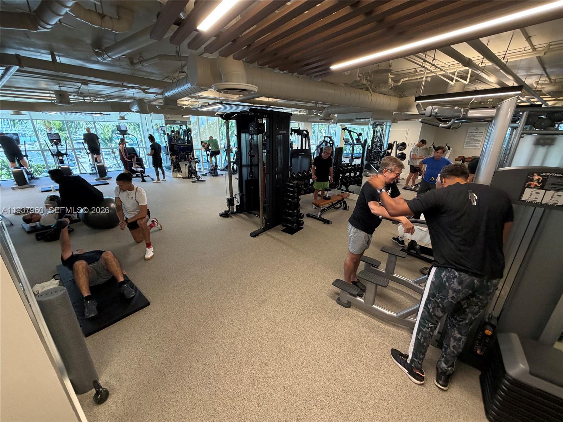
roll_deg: -0.6
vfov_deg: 85.7
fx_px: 228
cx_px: 282
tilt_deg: -20.9
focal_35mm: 14
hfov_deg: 102.1
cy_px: 211
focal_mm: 2.22
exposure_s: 1/60
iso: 200
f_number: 2.2
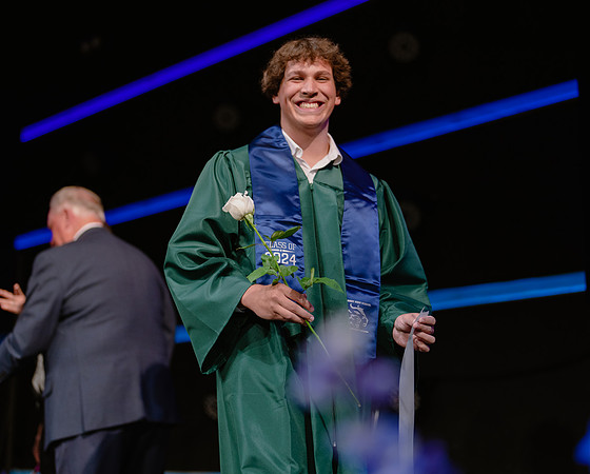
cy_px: 201
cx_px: 300
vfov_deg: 23.4
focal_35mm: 66
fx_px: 1146
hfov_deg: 28.9
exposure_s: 1/320
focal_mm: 50
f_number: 1.2
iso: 640
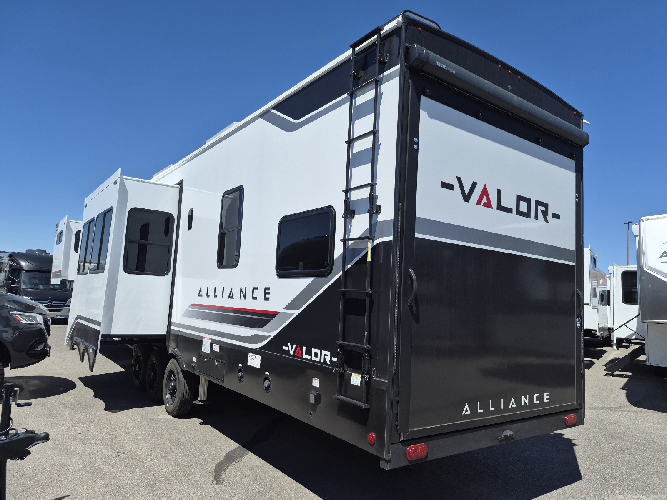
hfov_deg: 73.9
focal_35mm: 23
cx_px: 334
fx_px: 443
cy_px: 250
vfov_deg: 58.9
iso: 80
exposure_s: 1/10000
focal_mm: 5.4
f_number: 1.8
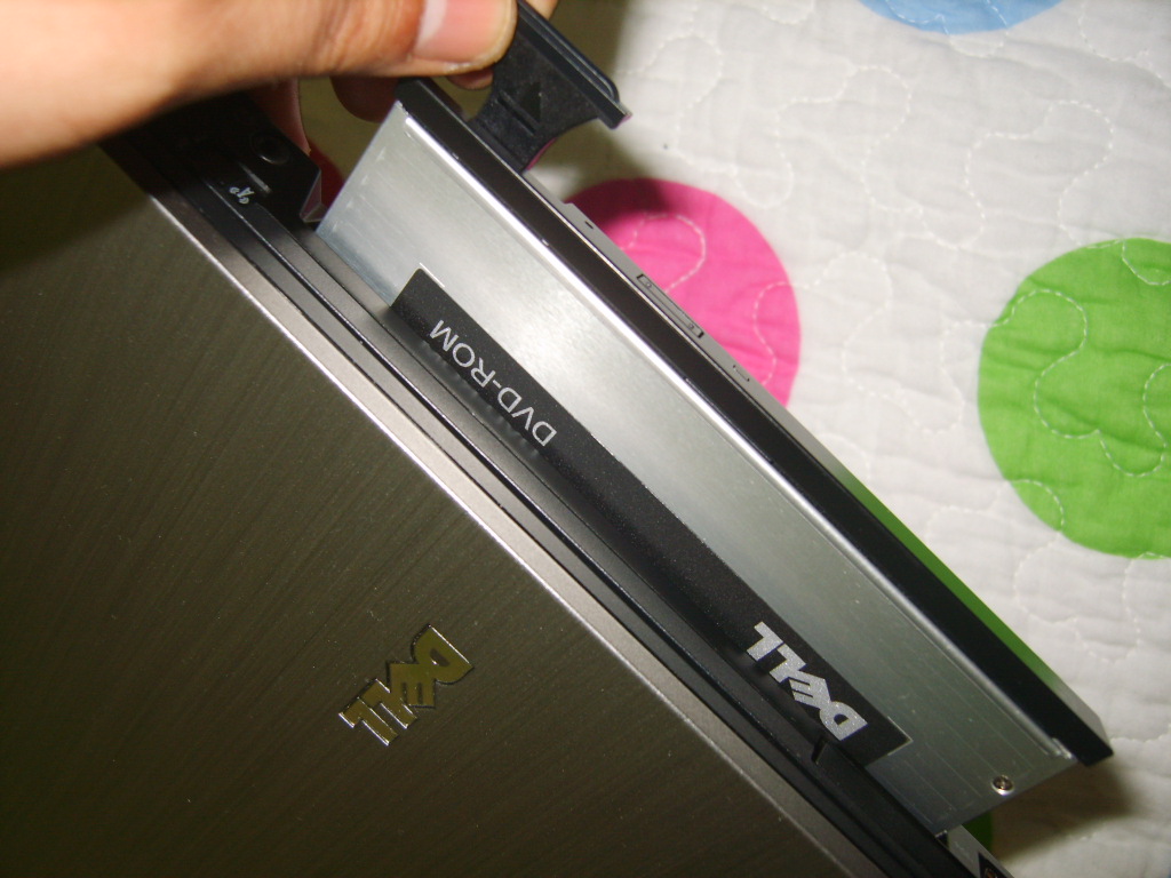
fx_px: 1184
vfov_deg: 40.7
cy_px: 439
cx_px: 586
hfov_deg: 52.6
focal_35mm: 35
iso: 100
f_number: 2.8
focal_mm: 7.4
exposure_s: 1/30
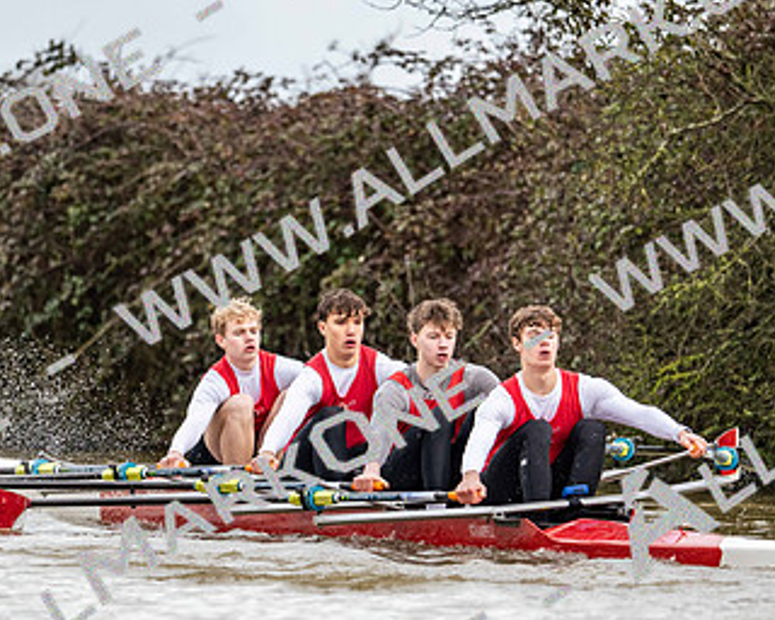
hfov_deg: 2.8
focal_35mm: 680
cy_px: 352
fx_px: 15597
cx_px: 414
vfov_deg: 2.3
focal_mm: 400
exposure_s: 1/1600
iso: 640
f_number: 4.5
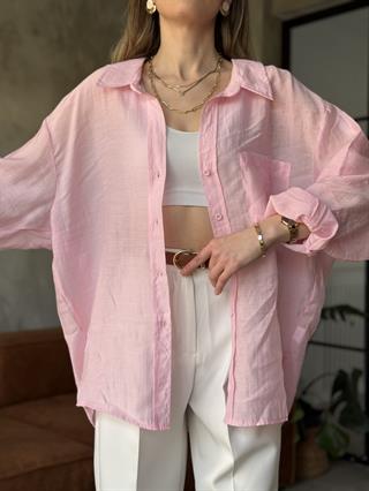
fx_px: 682
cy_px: 246
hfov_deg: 30.3
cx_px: 184
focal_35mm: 48
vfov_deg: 39.6
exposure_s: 1/113
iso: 100
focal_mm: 6.76
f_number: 1.78
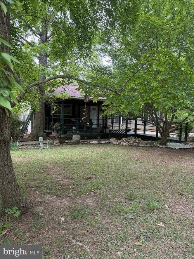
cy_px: 130
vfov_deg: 71.6
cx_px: 97
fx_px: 179
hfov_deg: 56.8
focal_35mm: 24
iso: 100
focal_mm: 6.76
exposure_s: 1/381
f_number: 1.78
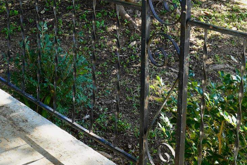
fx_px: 553
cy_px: -30
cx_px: 54
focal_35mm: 81
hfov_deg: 24.8
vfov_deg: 16.3
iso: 100
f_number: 4.5
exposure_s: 1/80
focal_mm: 17
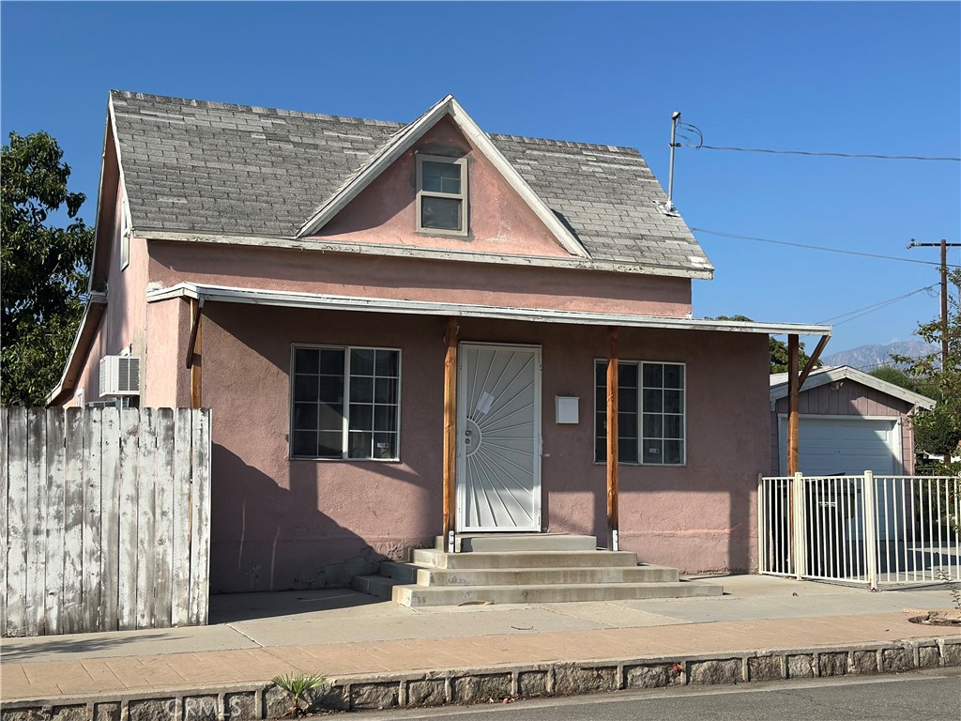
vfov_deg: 30.3
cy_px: 360
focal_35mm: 48
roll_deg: -0.3
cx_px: 480
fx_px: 1333
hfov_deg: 39.7
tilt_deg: +5.5
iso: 100
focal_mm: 6.86
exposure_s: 1/7092
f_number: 1.78
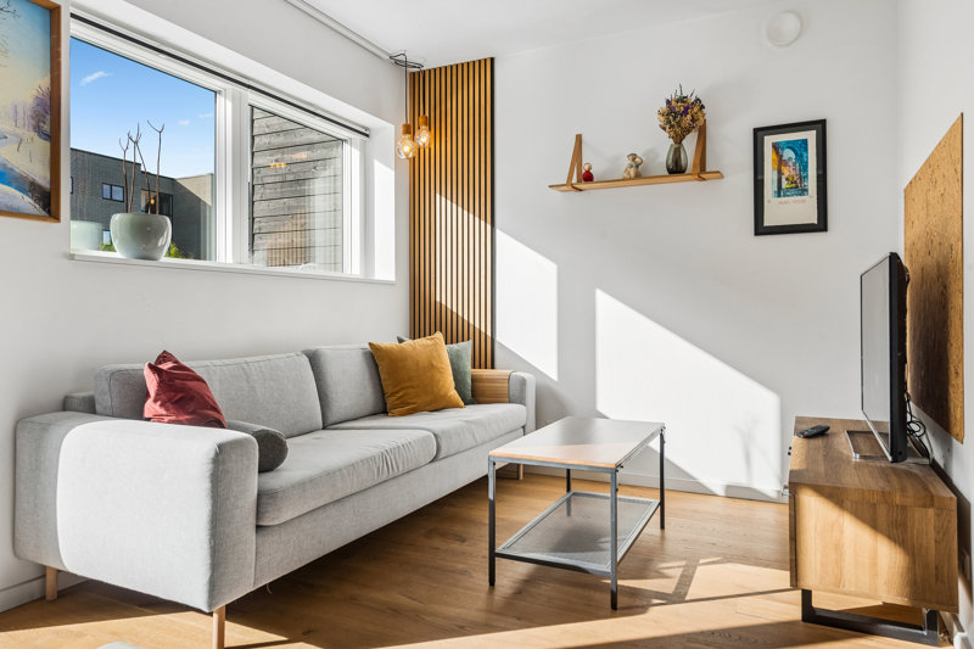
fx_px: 649
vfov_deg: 53.1
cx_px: 487
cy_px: 324
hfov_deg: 73.8
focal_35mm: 24
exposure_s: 1/160
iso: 250
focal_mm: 24
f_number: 10
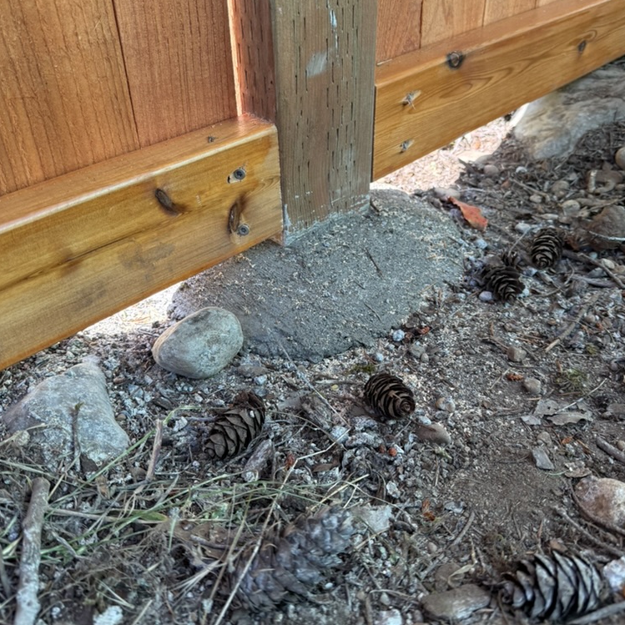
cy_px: 270
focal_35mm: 29
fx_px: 592
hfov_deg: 55.6
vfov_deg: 55.4
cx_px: 315
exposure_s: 1/238
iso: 125
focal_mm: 6.76
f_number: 1.78
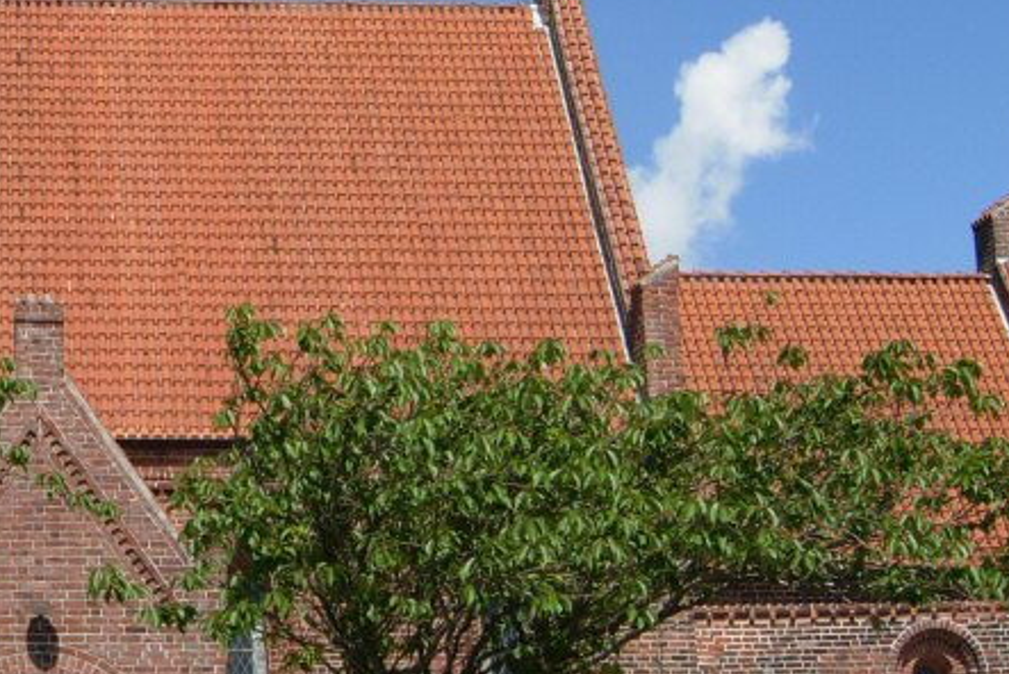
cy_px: 76
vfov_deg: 17.7
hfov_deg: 26.4
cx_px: 276
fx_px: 2131
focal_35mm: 76
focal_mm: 7.5
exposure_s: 1/352
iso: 50
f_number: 6.1
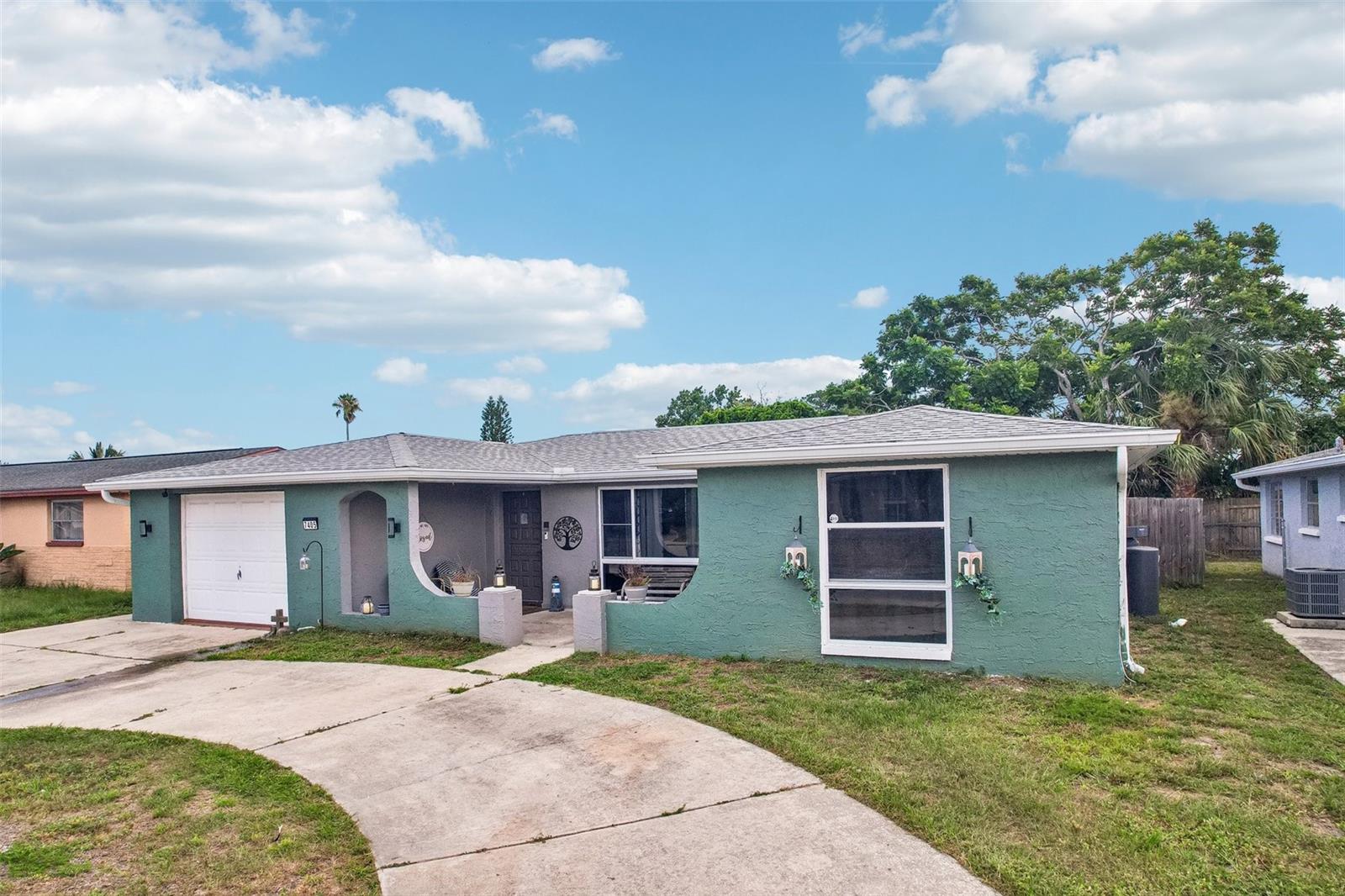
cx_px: 672
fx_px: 822
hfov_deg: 78.6
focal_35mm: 22
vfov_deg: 57.2
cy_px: 448
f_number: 2.8
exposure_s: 1/800
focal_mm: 8.4
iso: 400
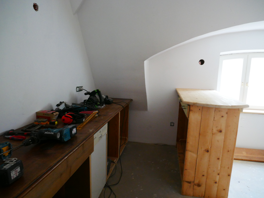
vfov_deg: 56.9
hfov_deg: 71.6
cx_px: 132
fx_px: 183
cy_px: 99
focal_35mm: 24
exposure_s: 1/20
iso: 1600
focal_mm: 12
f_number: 5.6
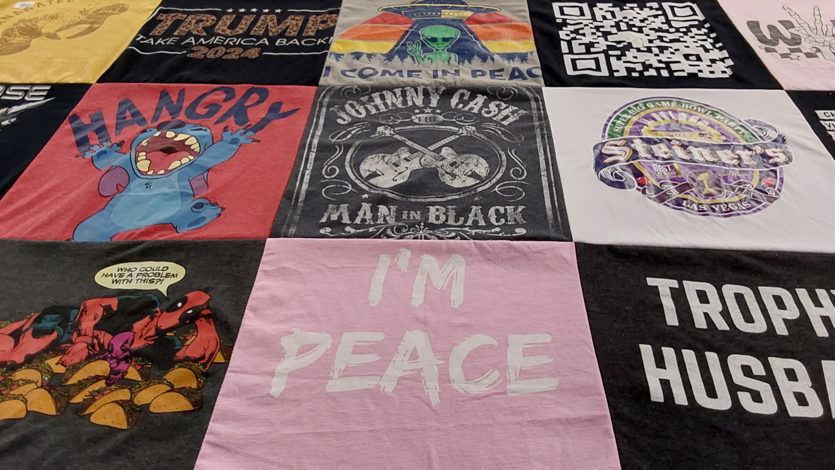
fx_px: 686
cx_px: 412
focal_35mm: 31
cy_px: 179
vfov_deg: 37.6
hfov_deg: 62.6
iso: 100
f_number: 1.9
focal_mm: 2.91
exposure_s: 1/50
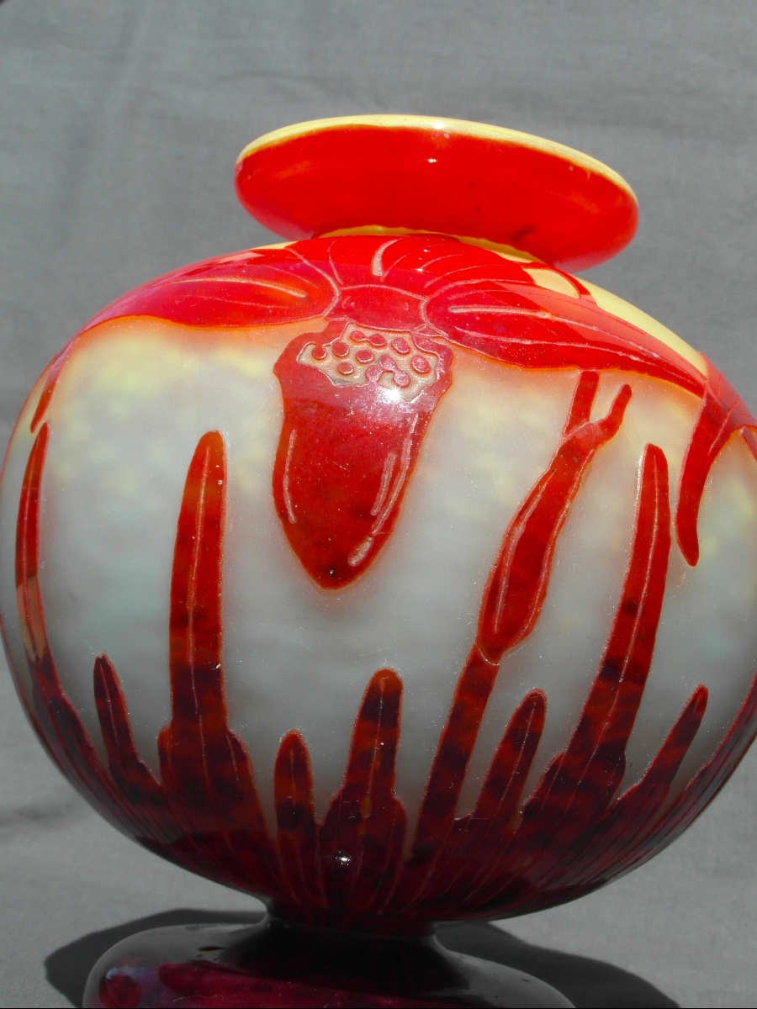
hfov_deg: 27.5
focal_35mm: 53
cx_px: 378
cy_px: 504
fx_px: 1545
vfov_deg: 36.2
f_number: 6
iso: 80
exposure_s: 1/350
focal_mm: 8.7
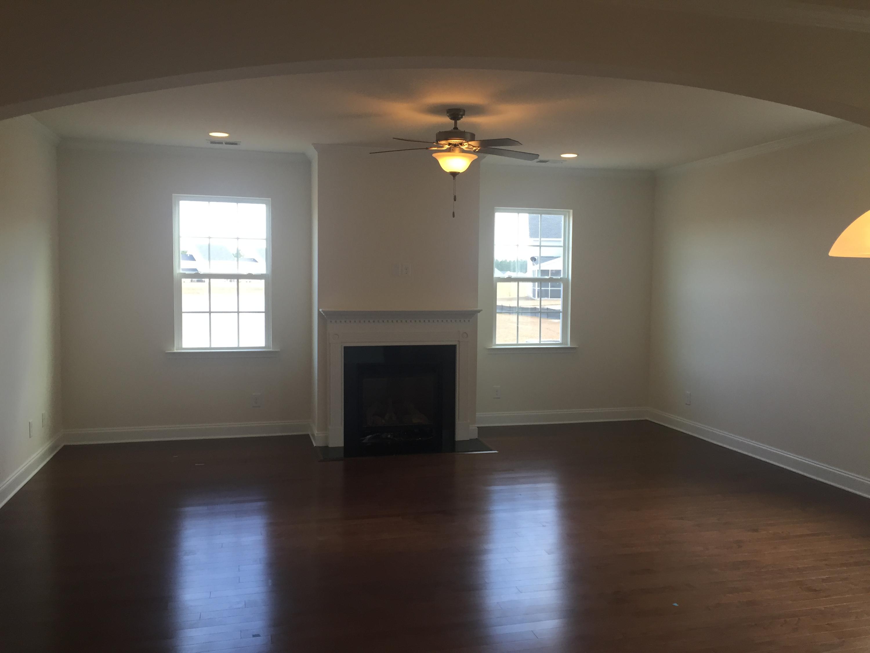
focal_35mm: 29
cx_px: 435
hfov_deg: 61.7
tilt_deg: -4.1
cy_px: 326
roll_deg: -0.4
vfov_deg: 48.2
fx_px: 729
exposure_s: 1/40
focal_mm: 4.15
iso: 32
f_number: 2.2
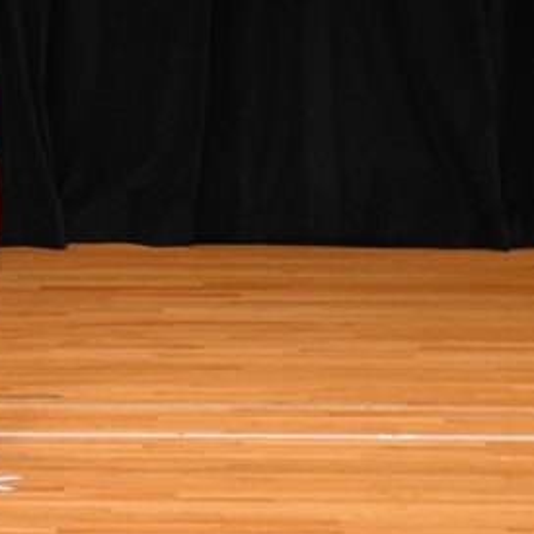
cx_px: -116
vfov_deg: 3.0
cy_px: 78
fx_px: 10070
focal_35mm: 577
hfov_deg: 3.0
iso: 3200
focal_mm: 160
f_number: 5.6
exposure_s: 1/400
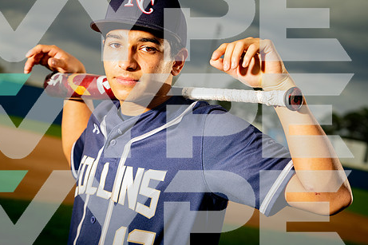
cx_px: 151
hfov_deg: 26.0
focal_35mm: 78
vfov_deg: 17.5
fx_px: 797
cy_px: 116
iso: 400
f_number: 4.5
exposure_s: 1/250
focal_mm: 62
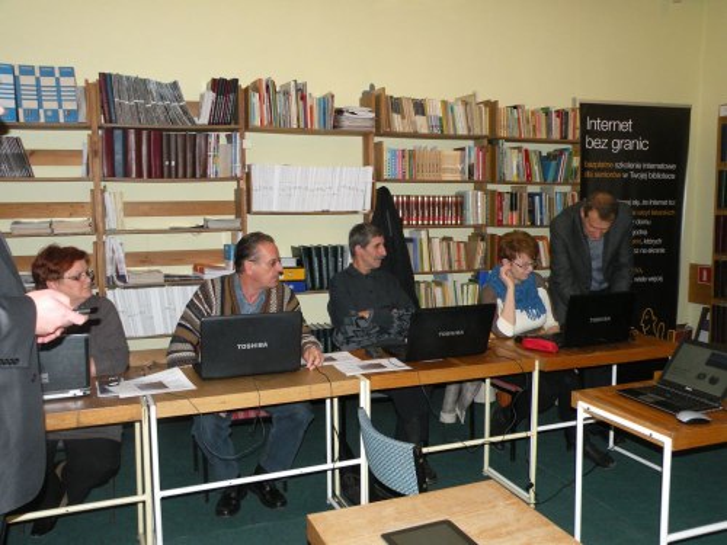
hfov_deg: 55.4
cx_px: 364
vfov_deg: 42.9
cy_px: 272
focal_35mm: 33
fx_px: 693
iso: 162
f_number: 3.2
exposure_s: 1/60
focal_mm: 5.8
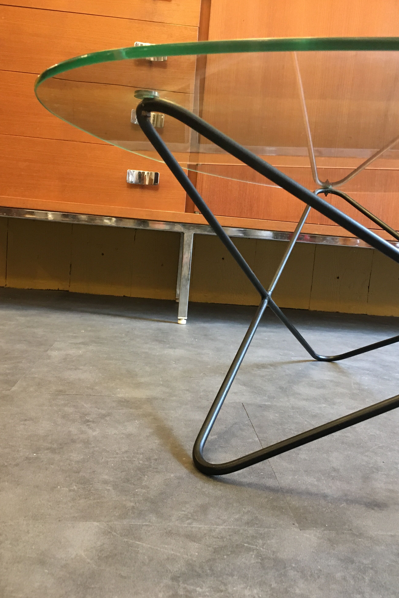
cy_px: 298
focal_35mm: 31
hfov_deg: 42.3
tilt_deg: -6.4
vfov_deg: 60.3
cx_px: 210
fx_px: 515
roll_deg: -5.2
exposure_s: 1/25
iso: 200
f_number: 2.2
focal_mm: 4.15
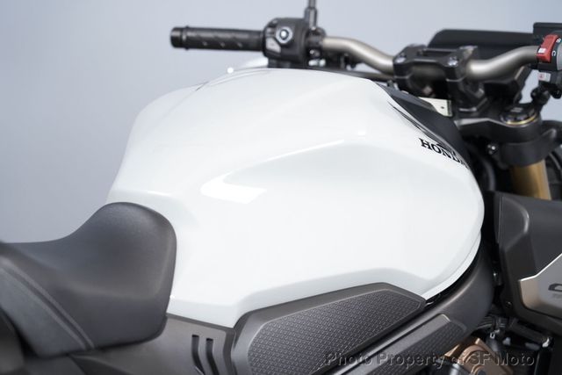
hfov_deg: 19.5
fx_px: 1639
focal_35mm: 105
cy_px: 188
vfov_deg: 13.0
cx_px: 281
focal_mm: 105
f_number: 4
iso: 1600
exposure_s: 1/100
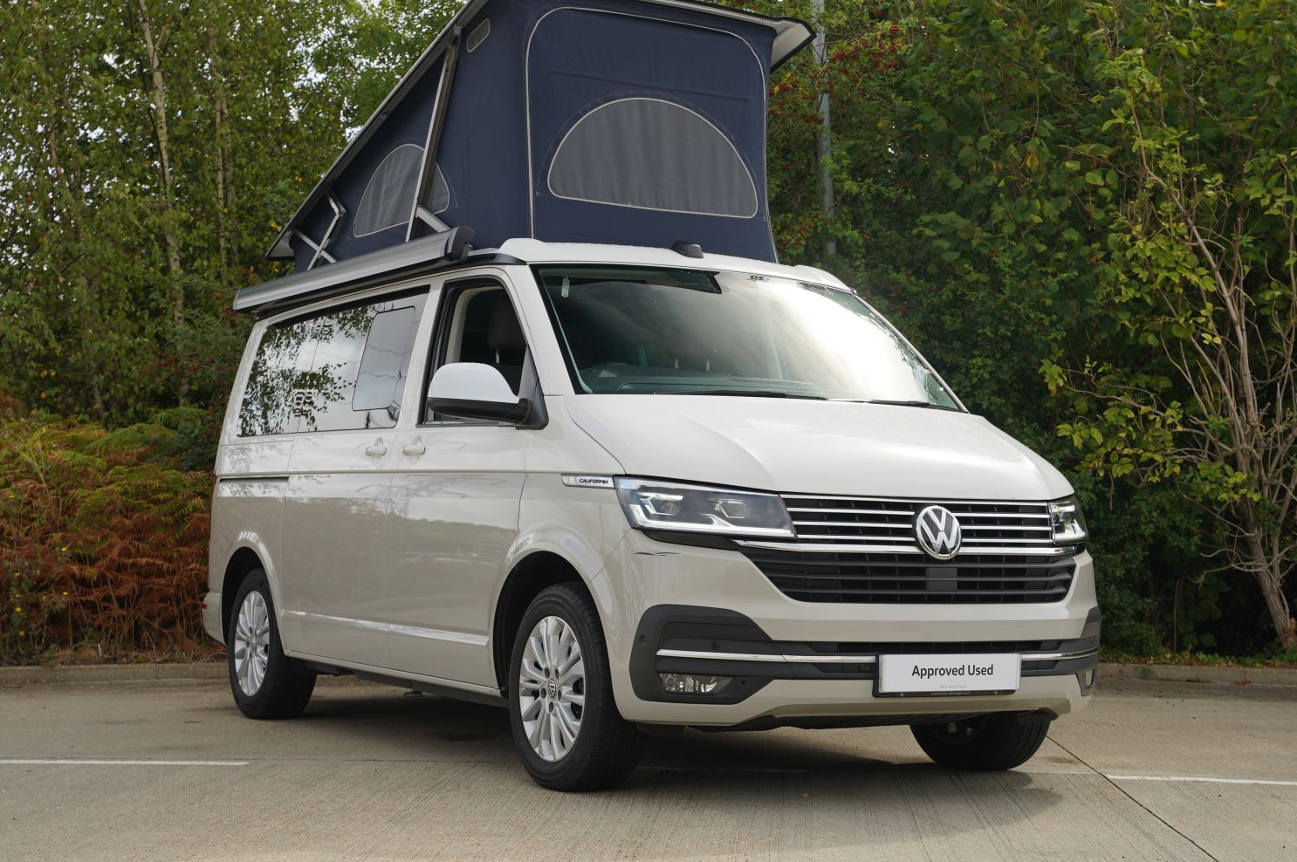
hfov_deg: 35.2
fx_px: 2043
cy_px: 434
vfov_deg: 23.8
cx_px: 660
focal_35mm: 57
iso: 100
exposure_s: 1/160
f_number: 5.6
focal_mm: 52.7
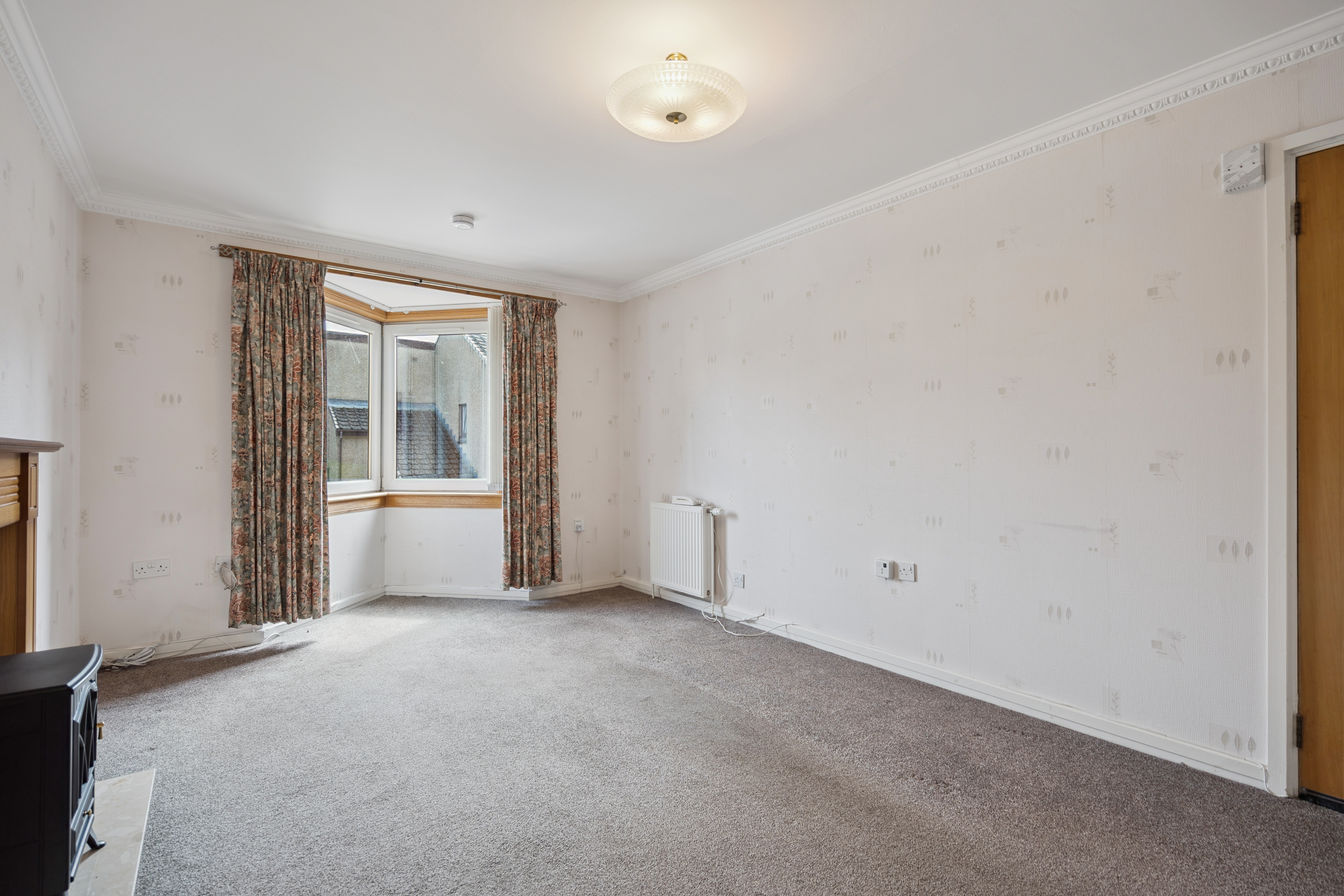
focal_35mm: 16
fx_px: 597
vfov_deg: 73.7
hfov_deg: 96.7
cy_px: 448
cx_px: 672
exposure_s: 1/100
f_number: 4
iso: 125
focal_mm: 16
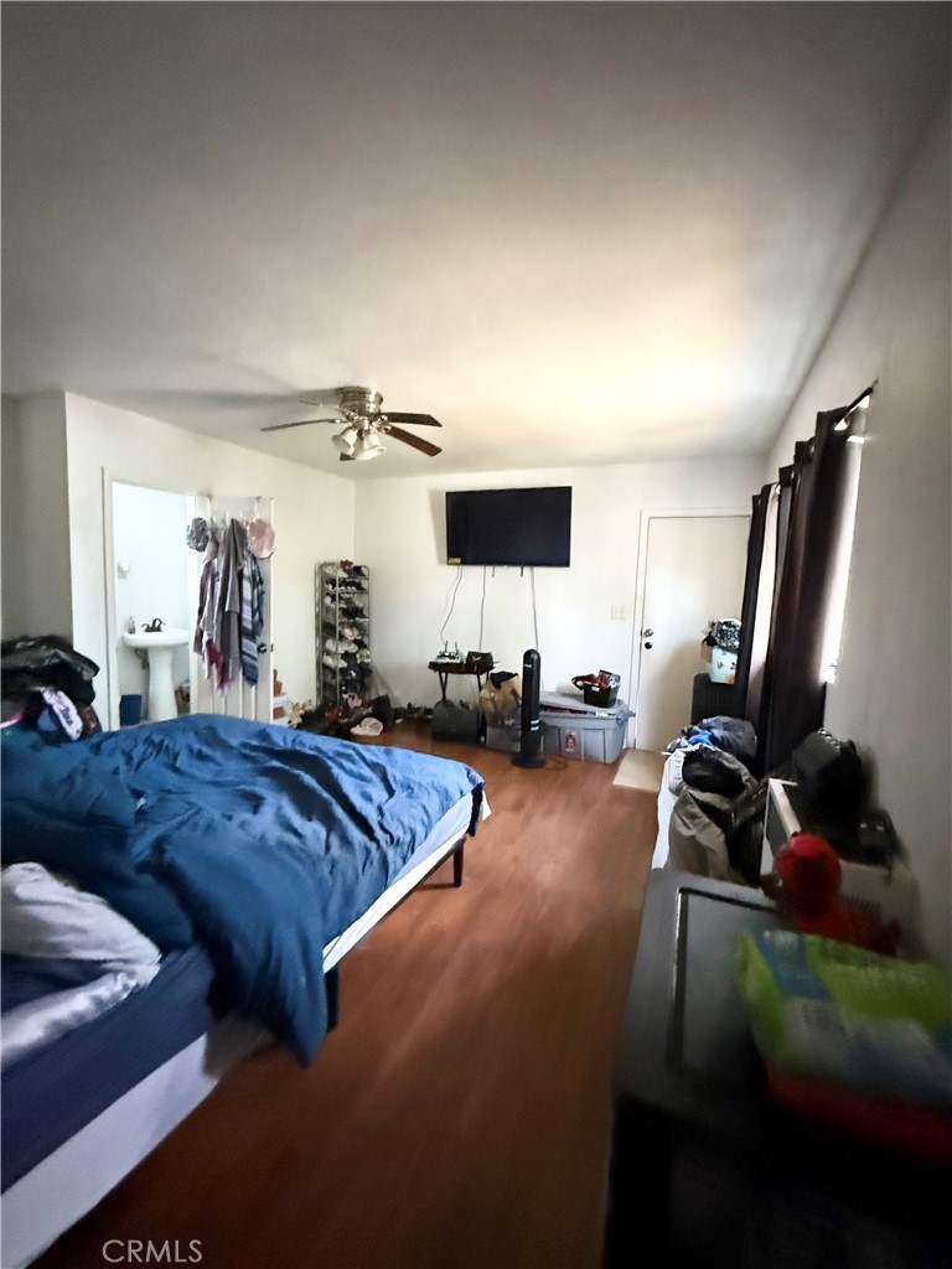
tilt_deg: -3.8
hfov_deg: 85.7
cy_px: 634
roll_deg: -1.9
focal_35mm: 14
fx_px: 513
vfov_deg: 102.1
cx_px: 476
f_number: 2.2
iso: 1600
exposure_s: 1/40
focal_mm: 2.22
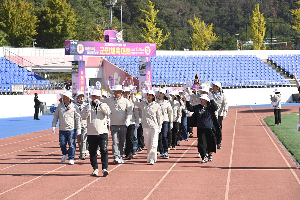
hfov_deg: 20.4
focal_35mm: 100
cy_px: 100
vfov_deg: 13.7
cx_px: 150
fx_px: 833
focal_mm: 100
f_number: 7.1
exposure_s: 1/250
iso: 100
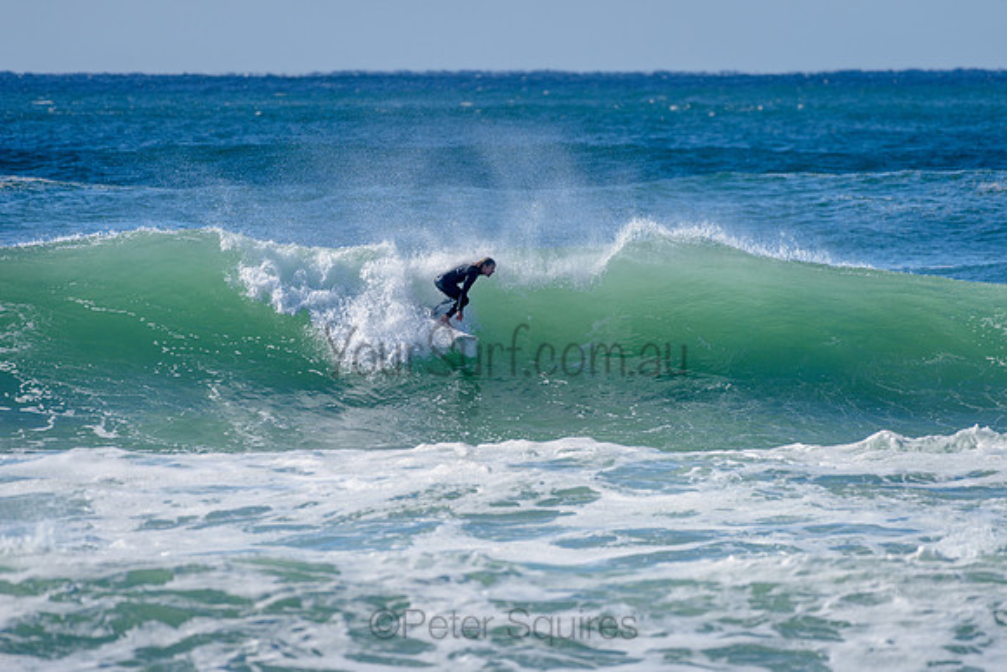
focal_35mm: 513
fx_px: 14360
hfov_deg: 4.0
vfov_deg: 2.7
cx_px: 510
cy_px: 336
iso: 160
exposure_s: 1/2000
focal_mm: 500
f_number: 5.6
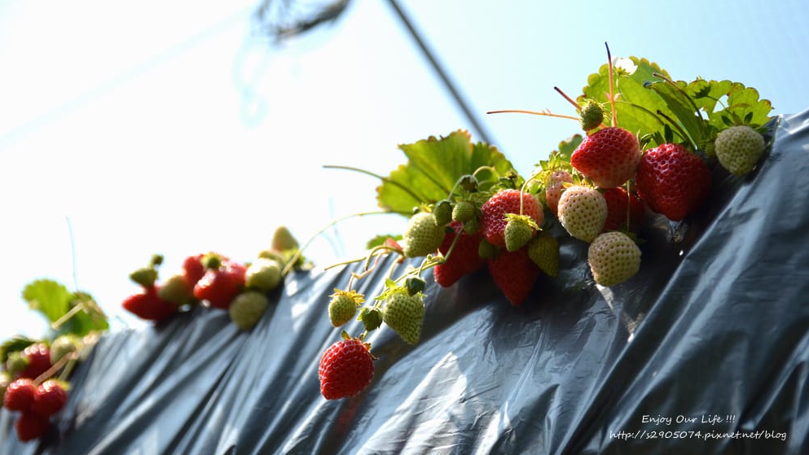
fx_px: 1287
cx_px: 404
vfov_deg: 20.1
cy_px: 213
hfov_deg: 34.9
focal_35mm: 60
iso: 400
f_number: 2.8
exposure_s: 1/4000
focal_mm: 38
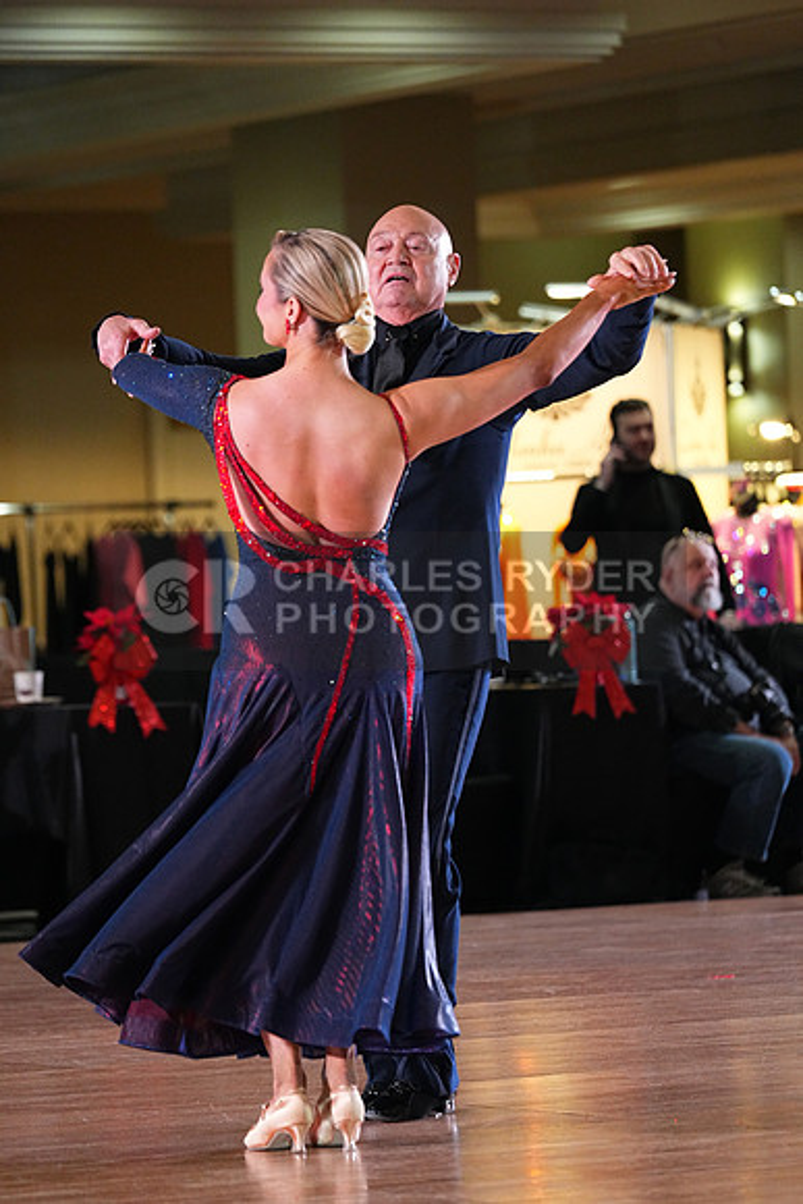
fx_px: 6687
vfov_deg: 10.3
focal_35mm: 200
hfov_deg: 6.9
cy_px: 602
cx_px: 402
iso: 6400
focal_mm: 200
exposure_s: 1/400
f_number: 4.5
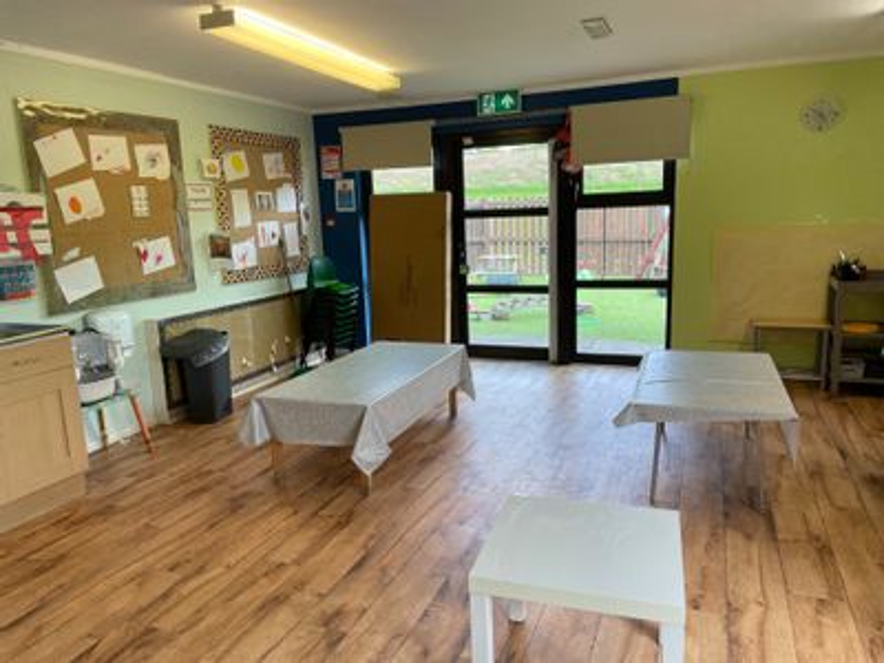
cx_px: 442
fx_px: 664
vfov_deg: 53.1
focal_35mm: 26
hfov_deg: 67.3
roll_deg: +2.2
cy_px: 332
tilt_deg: -10.2
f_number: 1.6
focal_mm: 4.2
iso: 32
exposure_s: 1/165
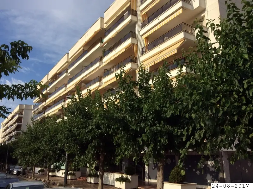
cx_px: 126
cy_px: 94
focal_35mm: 33
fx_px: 241
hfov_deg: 55.4
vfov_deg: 42.8
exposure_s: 1/1684
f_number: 2.4
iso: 32
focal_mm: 3.3
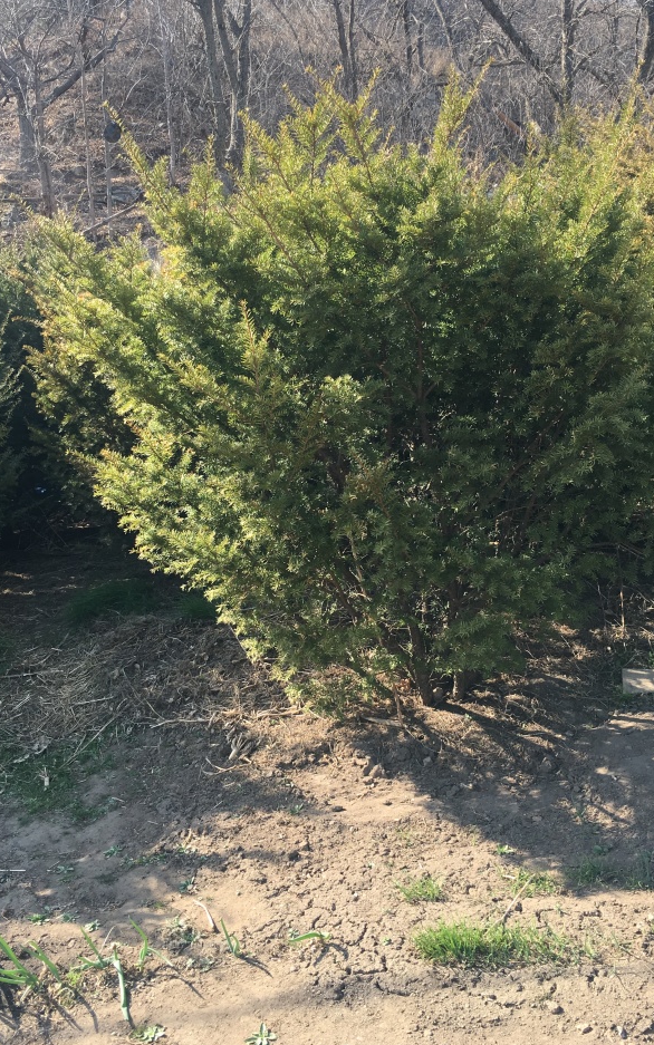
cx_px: 344
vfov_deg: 55.3
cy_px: 488
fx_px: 998
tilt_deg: -7.1
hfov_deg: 36.3
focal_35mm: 35
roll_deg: +8.2
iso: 25
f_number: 2.2
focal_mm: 4.15
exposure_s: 1/371
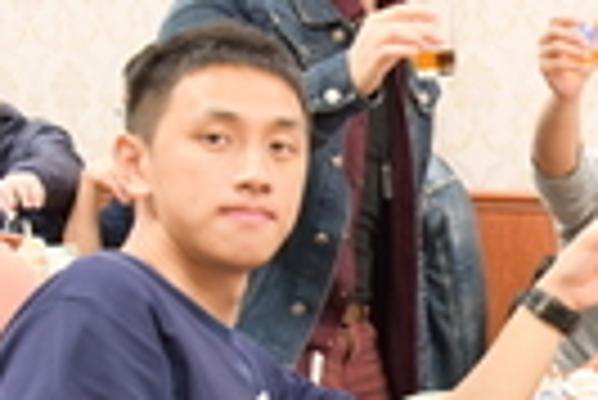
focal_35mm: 108
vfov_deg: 12.6
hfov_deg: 17.1
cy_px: 335
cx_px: 890
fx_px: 1796
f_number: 4.5
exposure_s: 1/80
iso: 2000
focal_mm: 24
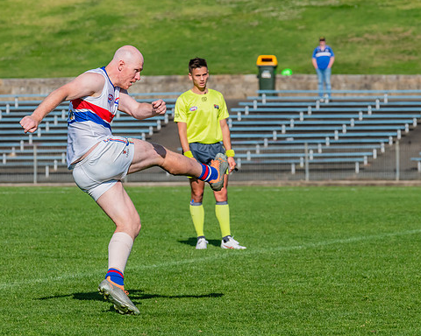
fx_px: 4984
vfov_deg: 3.9
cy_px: 165
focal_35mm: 400
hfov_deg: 4.8
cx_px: 196
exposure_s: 1/1600
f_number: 13
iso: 800
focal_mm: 330
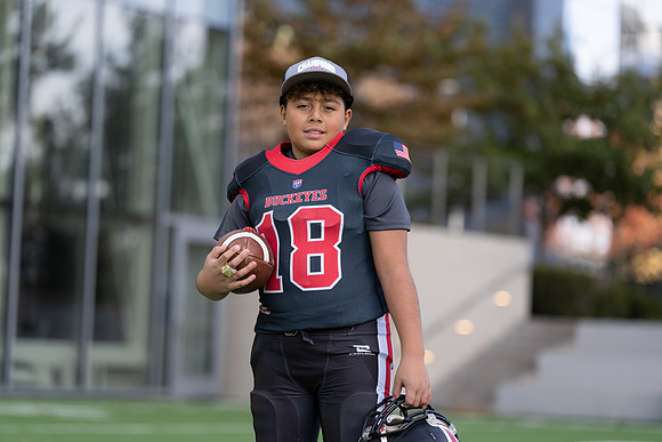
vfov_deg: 10.2
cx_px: 331
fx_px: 2465
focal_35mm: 134
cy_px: 221
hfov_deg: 15.3
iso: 100
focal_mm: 134
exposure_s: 1/400
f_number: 2.8
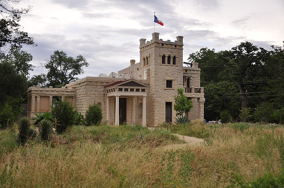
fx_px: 295
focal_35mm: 38
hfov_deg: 51.3
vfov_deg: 35.4
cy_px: 94
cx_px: 142
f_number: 5
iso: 200
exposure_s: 1/200
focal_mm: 25
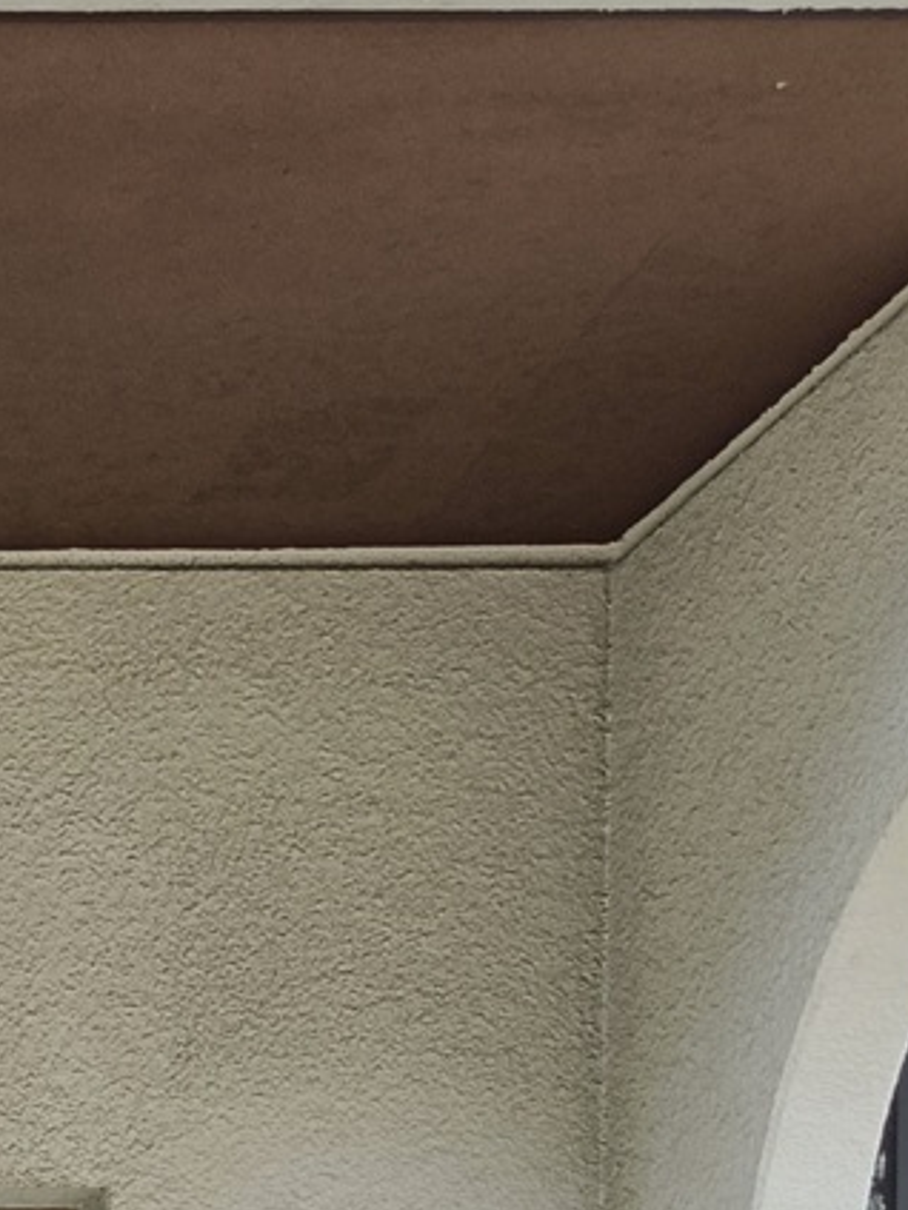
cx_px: -867
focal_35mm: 109
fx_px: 3812
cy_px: 2273
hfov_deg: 12.2
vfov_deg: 15.2
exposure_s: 1/129
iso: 50
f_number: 1.7
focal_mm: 4.7
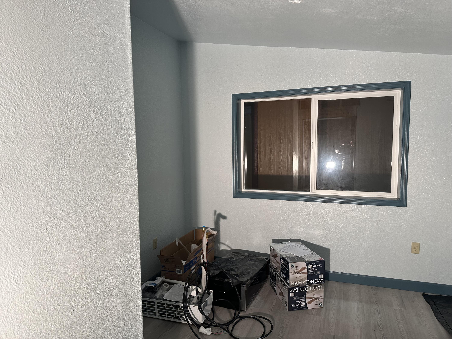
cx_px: 226
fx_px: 313
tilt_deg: -4.7
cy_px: 170
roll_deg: +1.1
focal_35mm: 24
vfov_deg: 56.8
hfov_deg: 71.6
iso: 125
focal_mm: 6.86
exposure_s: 1/120
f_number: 1.78
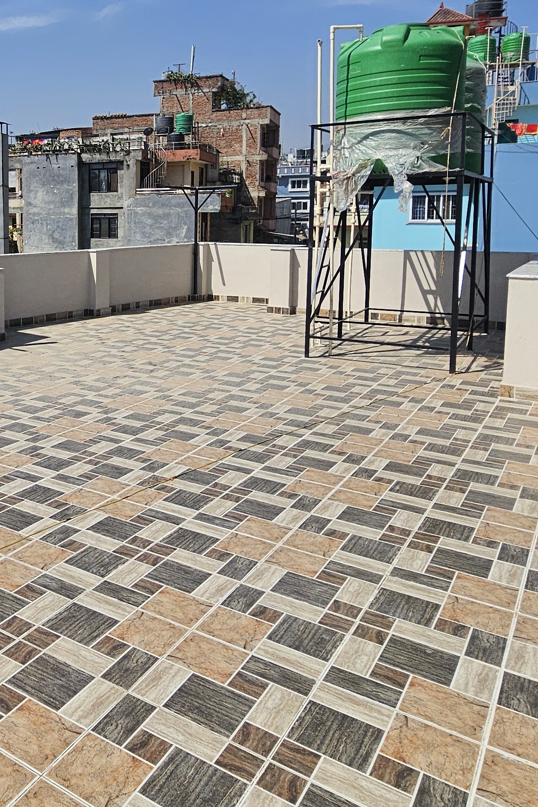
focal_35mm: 29
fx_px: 650
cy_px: 270
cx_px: 3
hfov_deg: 39.7
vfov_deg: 62.1
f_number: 2.2
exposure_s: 1/3737
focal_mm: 2.2
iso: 50
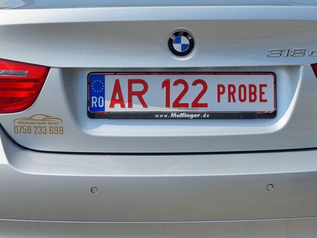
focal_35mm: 63
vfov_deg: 23.0
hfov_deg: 30.7
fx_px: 577
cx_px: 184
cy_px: 58
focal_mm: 6.7
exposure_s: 1/964
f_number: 1.8
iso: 50
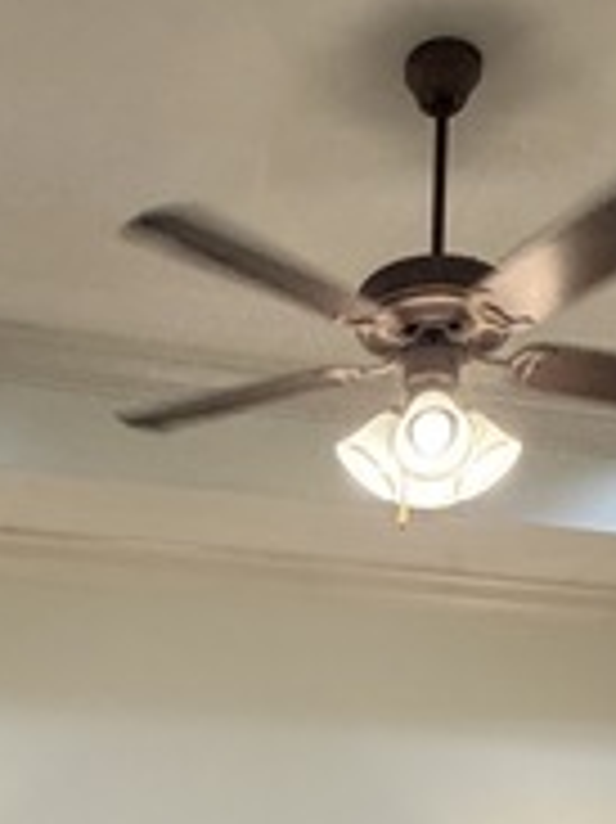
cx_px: 279
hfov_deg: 28.5
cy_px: 1101
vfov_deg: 29.4
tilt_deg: -7.6
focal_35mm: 51
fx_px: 1211
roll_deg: -0.7
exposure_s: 1/120
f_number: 2.2
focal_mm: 2.22
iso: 250
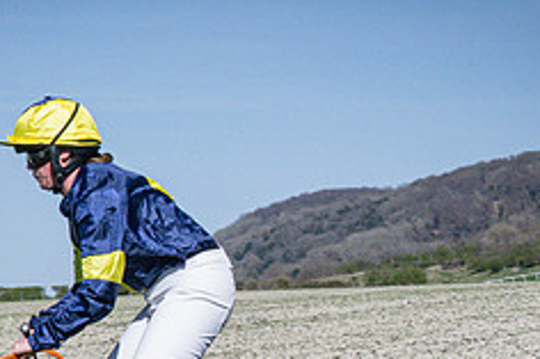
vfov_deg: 5.3
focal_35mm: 257
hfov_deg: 8.0
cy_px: 545
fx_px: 3852
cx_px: 242
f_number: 20
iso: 2200
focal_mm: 74
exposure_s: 1/1600
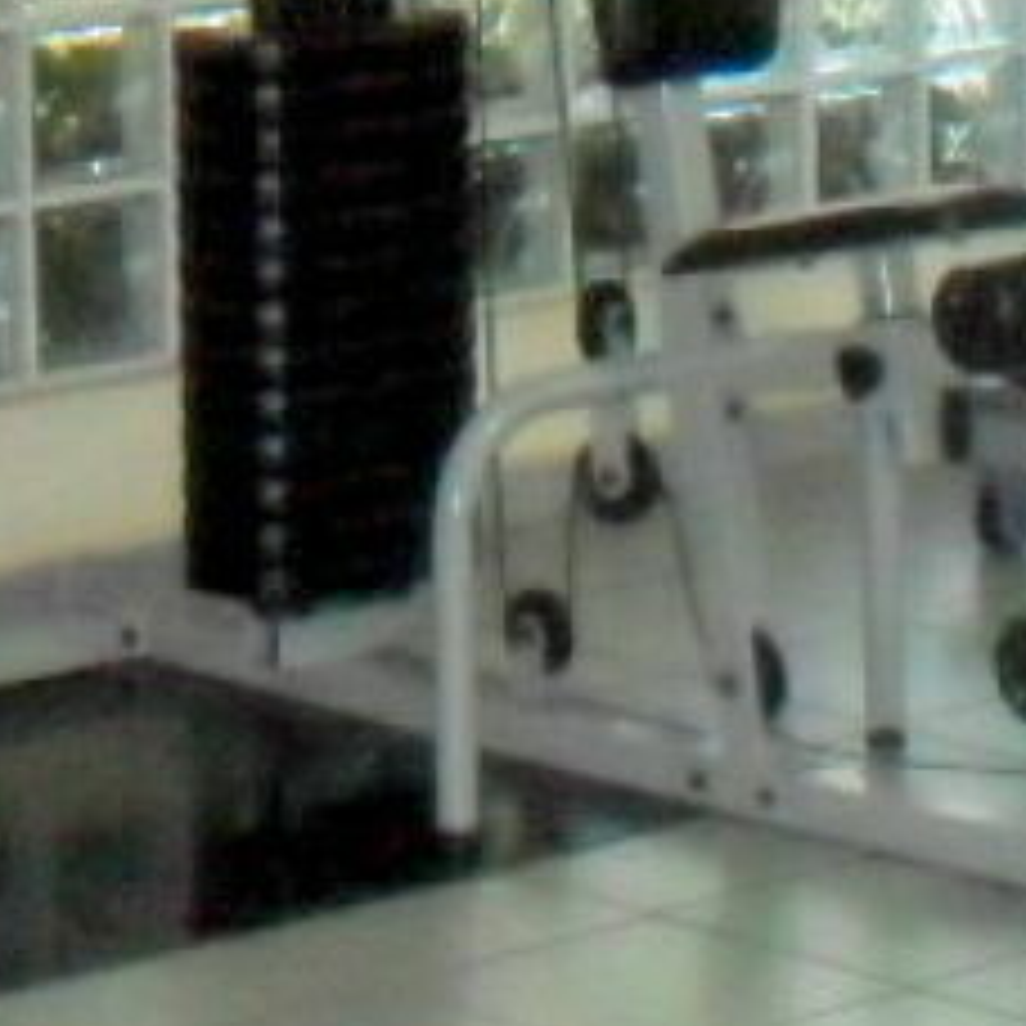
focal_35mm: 174
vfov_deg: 9.8
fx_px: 5835
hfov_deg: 10.0
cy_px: -490
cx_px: 122
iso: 640
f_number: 3
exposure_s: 1/45
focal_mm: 6.3
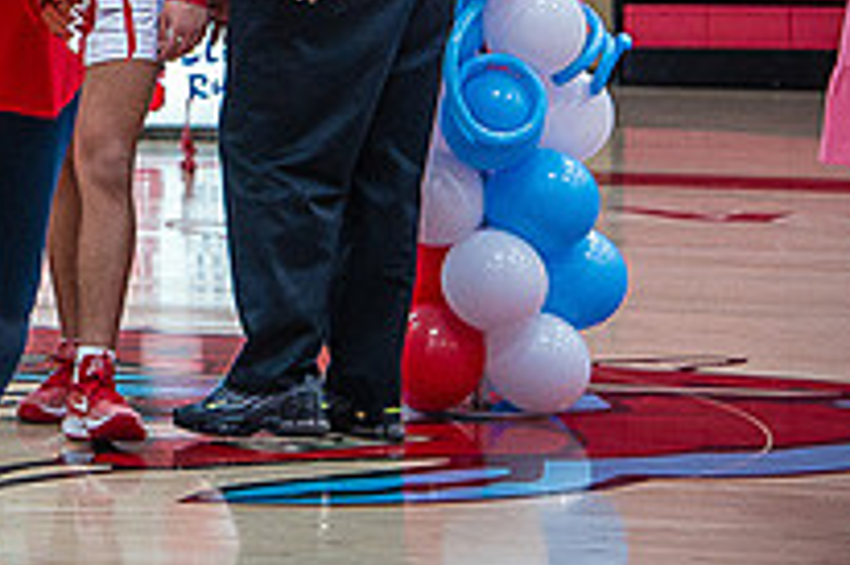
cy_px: -210
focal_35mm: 186
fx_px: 4388
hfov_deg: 10.9
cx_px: -169
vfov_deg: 7.3
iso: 2000
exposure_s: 1/320
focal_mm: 66
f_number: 4
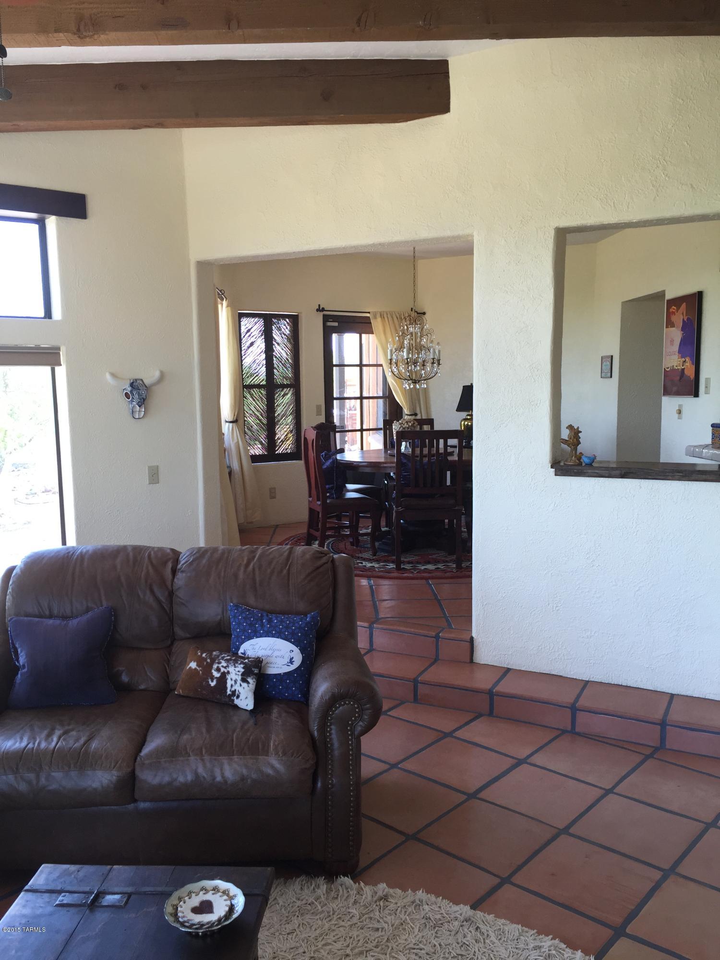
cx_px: 360
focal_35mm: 29
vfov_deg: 61.7
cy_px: 480
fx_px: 804
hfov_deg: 48.2
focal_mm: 4.15
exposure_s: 1/120
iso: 40
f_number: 2.2
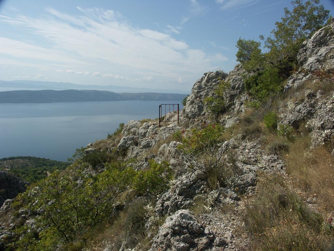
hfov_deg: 61.7
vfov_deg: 48.2
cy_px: 126
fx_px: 280
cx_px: 167
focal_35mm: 29
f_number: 8
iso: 64
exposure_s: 1/400
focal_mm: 7.55
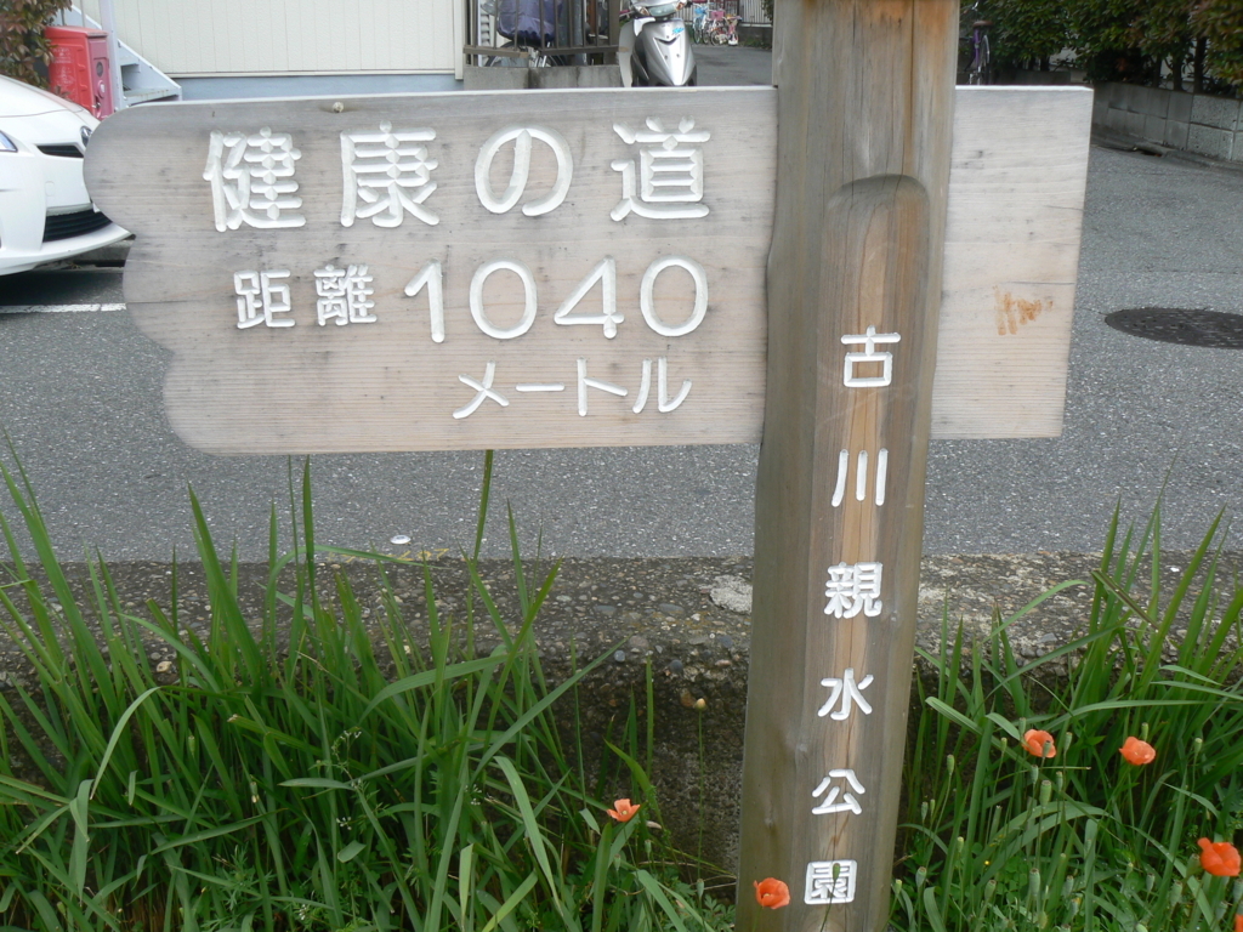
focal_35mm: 36
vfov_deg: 39.7
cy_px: 466
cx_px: 622
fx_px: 1293
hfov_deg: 51.4
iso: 80
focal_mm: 6
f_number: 5.6
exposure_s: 1/320
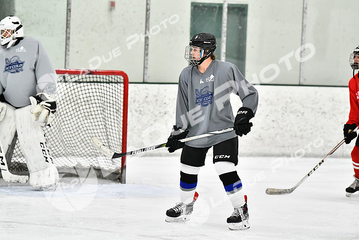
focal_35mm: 188
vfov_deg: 7.3
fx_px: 1870
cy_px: 120
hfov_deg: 11.0
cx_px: 180
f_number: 2.8
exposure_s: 1/1250
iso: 5000
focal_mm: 125
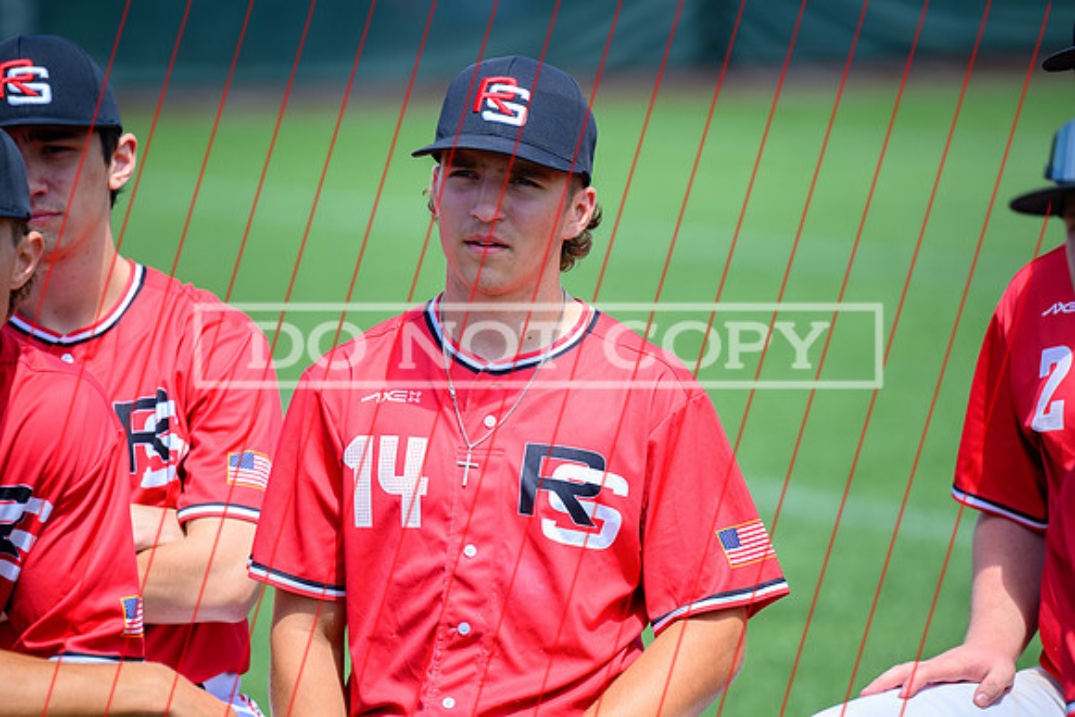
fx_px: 7725
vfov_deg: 5.3
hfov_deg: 8.0
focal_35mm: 259
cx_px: 552
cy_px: 418
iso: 64
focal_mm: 200
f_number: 2.8
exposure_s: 1/400
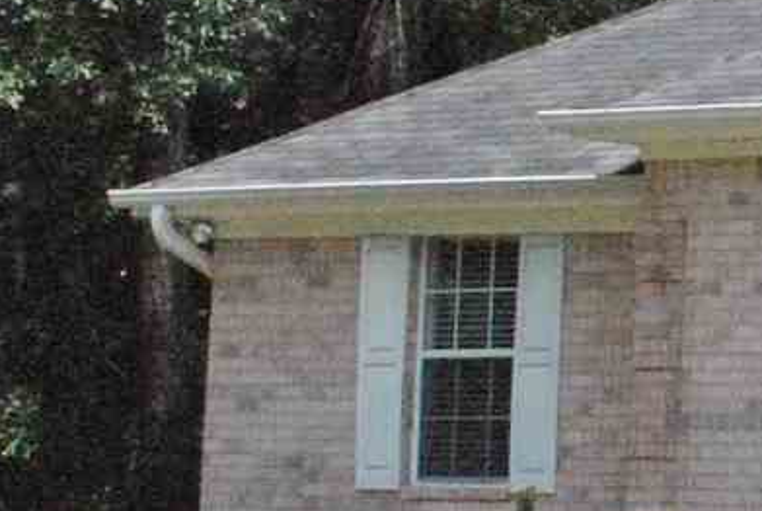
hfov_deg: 8.2
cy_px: -254
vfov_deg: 6.0
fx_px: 4825
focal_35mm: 228
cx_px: 1914
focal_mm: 29
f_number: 18
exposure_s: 1/1250
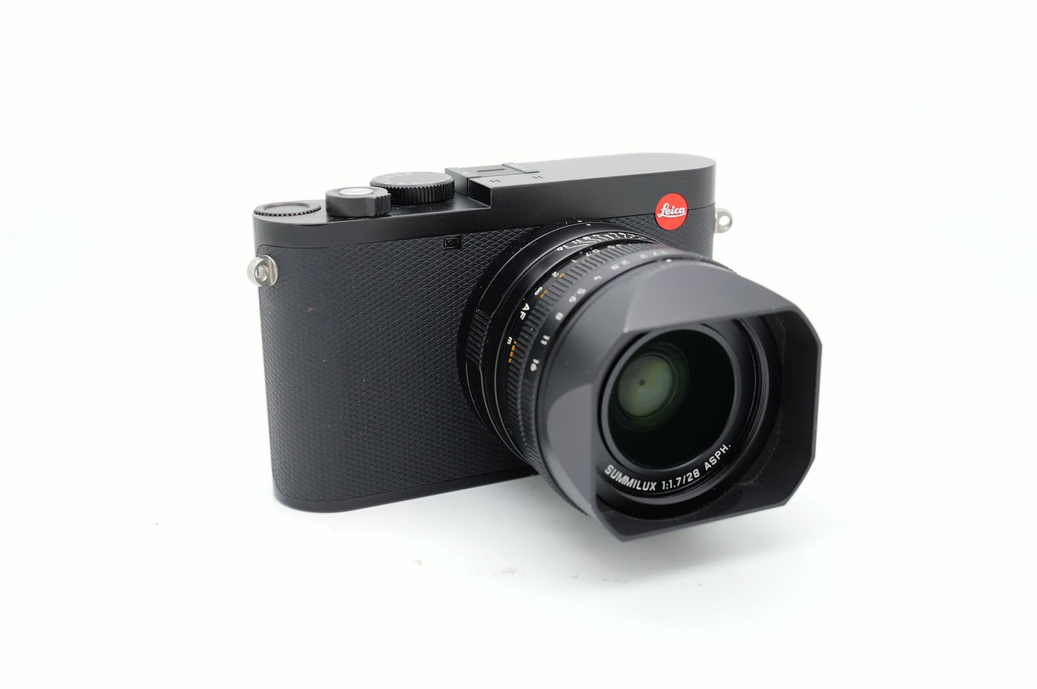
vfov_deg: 31.1
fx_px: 1237
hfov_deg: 45.5
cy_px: 344
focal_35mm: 43
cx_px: 518
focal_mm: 43
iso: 800
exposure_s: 1/80
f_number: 8
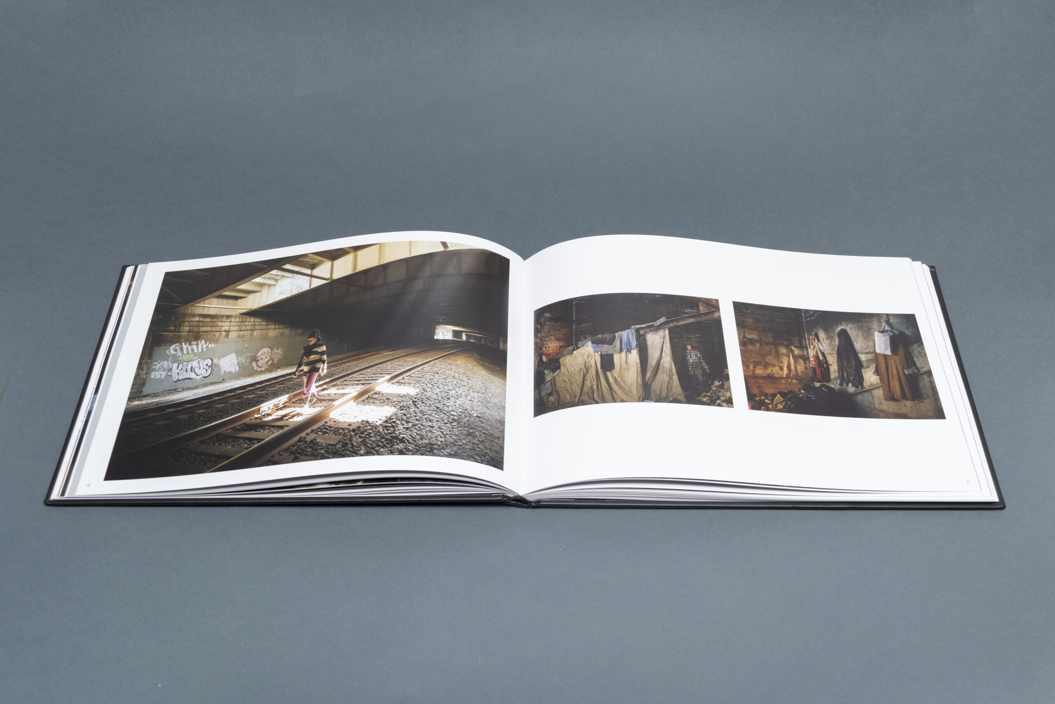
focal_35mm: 36
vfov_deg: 36.9
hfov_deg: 53.1
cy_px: 352
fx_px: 1055
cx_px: 528
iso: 800
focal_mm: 24
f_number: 5.6
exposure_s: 1/200
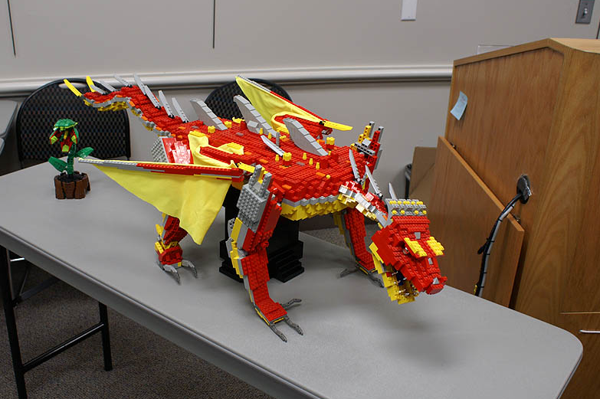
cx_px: 266
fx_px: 633
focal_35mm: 38
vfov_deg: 35.0
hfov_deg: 50.6
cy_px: 185
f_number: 4
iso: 320
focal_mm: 22
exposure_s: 1/40
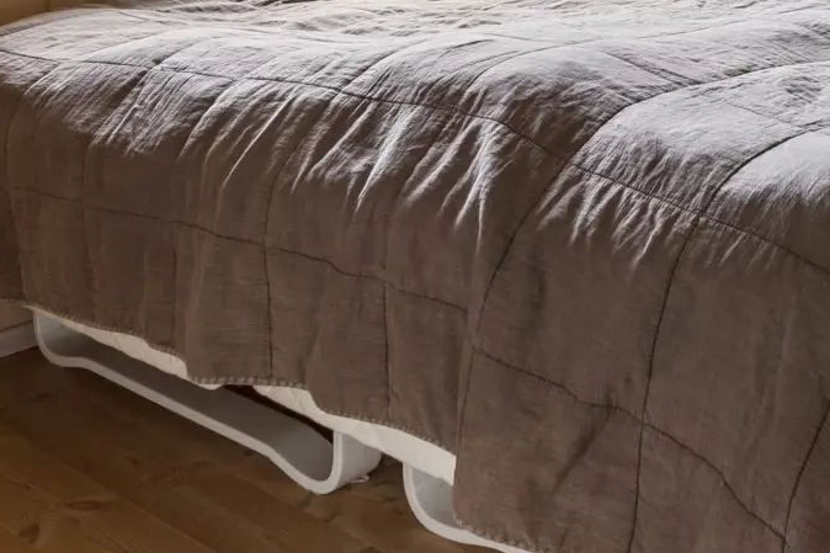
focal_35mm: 58
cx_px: 899
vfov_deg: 21.1
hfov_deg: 31.1
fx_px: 1330
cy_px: -181
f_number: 8
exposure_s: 1/8
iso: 200
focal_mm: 13.5
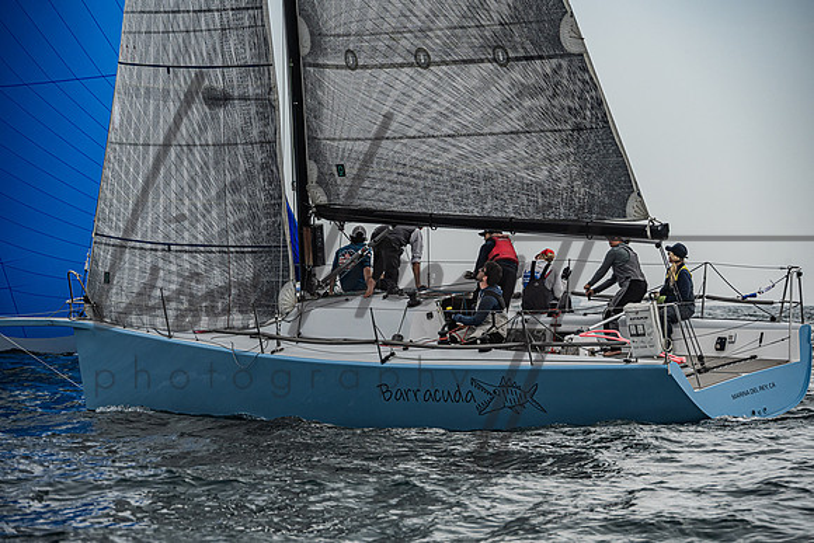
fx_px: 4553
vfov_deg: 6.8
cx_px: 421
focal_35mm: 201
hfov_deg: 10.2
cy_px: 271
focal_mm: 190
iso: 400
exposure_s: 1/3200
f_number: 8
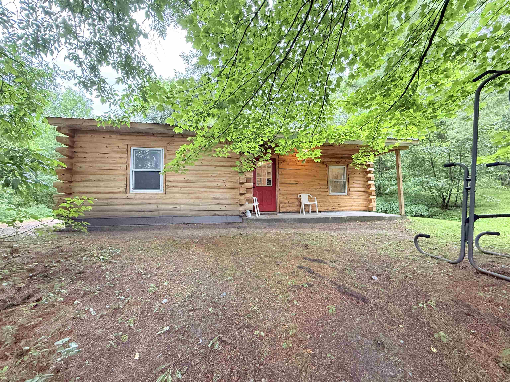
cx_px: 255
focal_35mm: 14
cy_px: 191
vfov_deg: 85.7
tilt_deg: +4.8
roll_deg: +0.5
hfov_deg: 102.1
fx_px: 206
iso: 400
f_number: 2.2
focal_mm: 2.22
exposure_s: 1/83
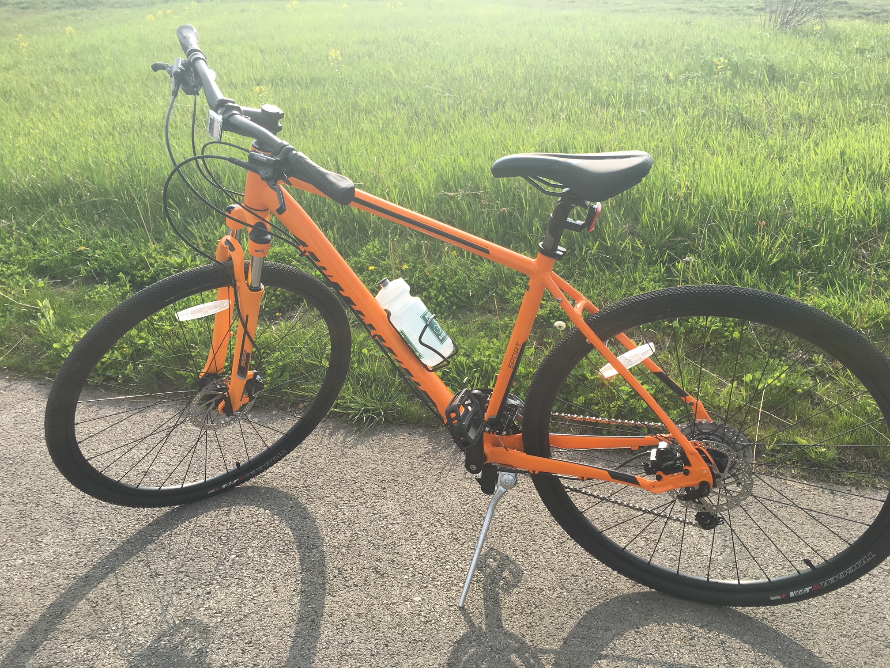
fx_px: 746
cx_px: 445
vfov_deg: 48.2
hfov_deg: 61.7
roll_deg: +1.7
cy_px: 334
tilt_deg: -20.4
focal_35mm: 29
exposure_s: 1/962
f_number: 2.2
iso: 25
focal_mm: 4.15
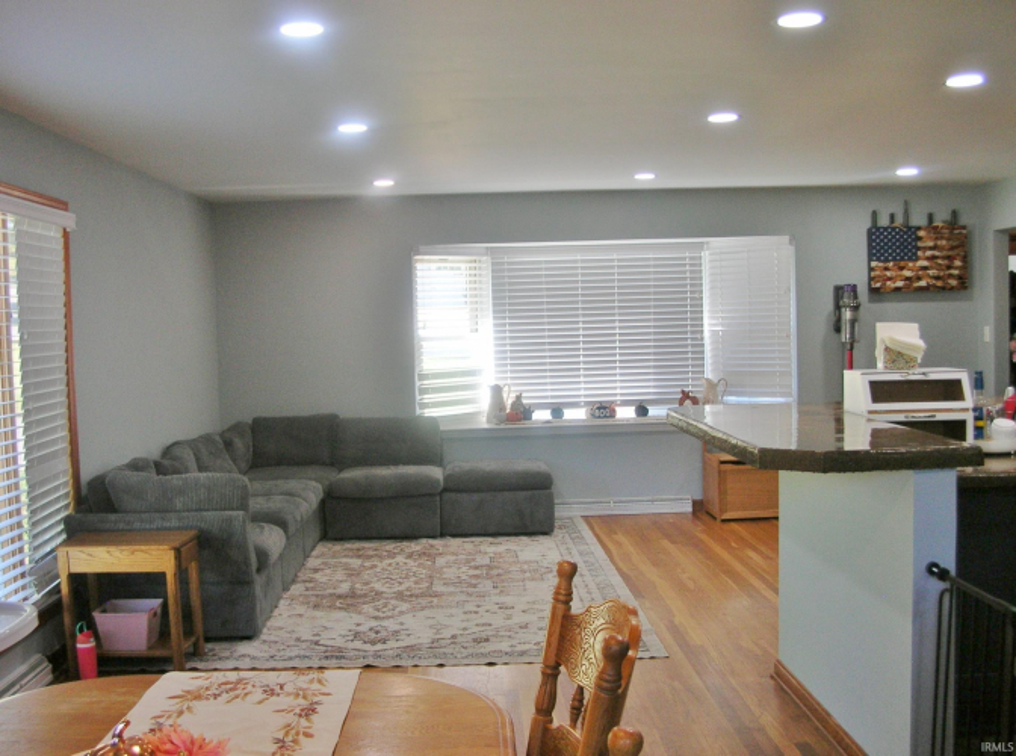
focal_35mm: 36
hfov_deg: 51.5
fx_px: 1054
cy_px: 378
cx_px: 508
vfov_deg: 39.5
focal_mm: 6
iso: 50
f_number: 2.7
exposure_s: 1/51.1
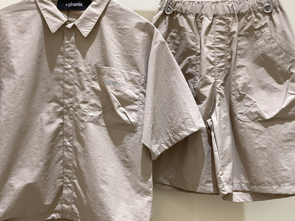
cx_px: 146
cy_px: 116
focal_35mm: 44
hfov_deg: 43.0
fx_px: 375
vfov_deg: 32.8
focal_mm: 3.3
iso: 125
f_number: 2.4
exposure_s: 1/50
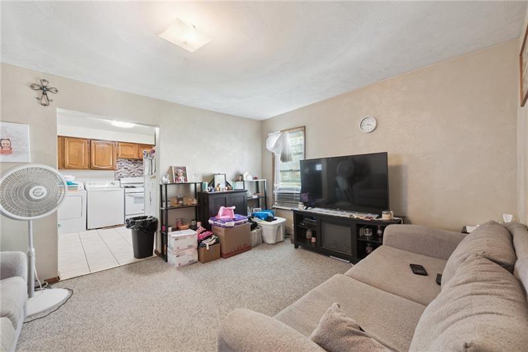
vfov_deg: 81.2
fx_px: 205
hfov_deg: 104.3
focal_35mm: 14
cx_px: 264
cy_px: 176
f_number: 11
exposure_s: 1/2.5
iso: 50
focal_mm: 14
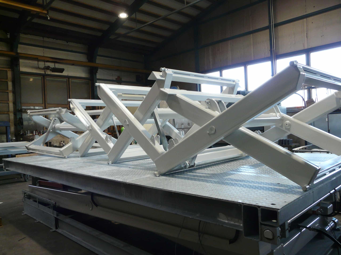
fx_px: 276
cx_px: 170
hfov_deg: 63.4
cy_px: 128
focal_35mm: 28
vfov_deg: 49.7
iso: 125
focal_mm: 4.6
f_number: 2.8
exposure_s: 1/30
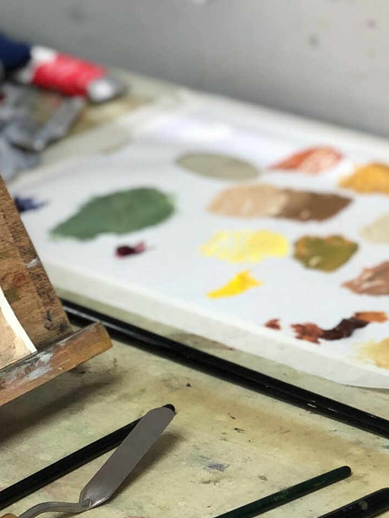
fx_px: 2098
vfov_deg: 14.1
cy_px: 344
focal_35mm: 140
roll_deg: +2.0
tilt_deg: -26.4
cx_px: -72
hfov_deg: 10.4
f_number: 2.4
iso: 80
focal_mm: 6
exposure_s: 1/33
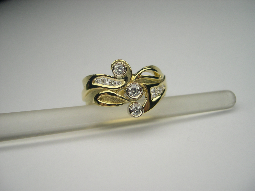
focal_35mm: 38
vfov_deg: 37.7
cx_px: 128
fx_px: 280
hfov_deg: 49.0
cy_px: 96
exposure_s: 1/451
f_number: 2.8
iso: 100
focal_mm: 8
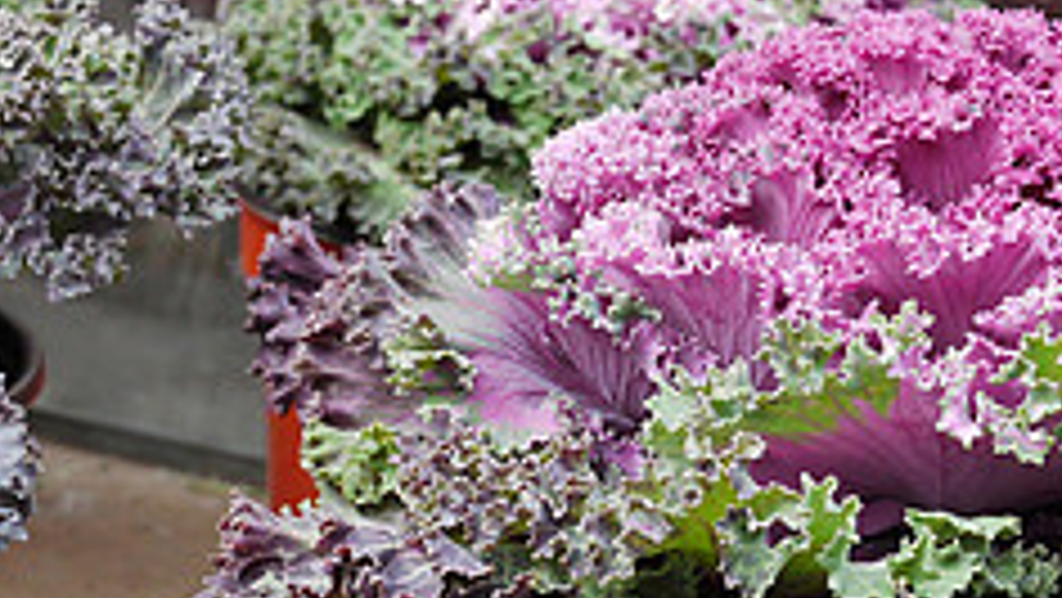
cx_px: 405
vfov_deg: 11.2
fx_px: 3014
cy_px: 623
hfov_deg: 19.9
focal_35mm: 107
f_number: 5.6
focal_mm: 20
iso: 400
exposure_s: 1/30
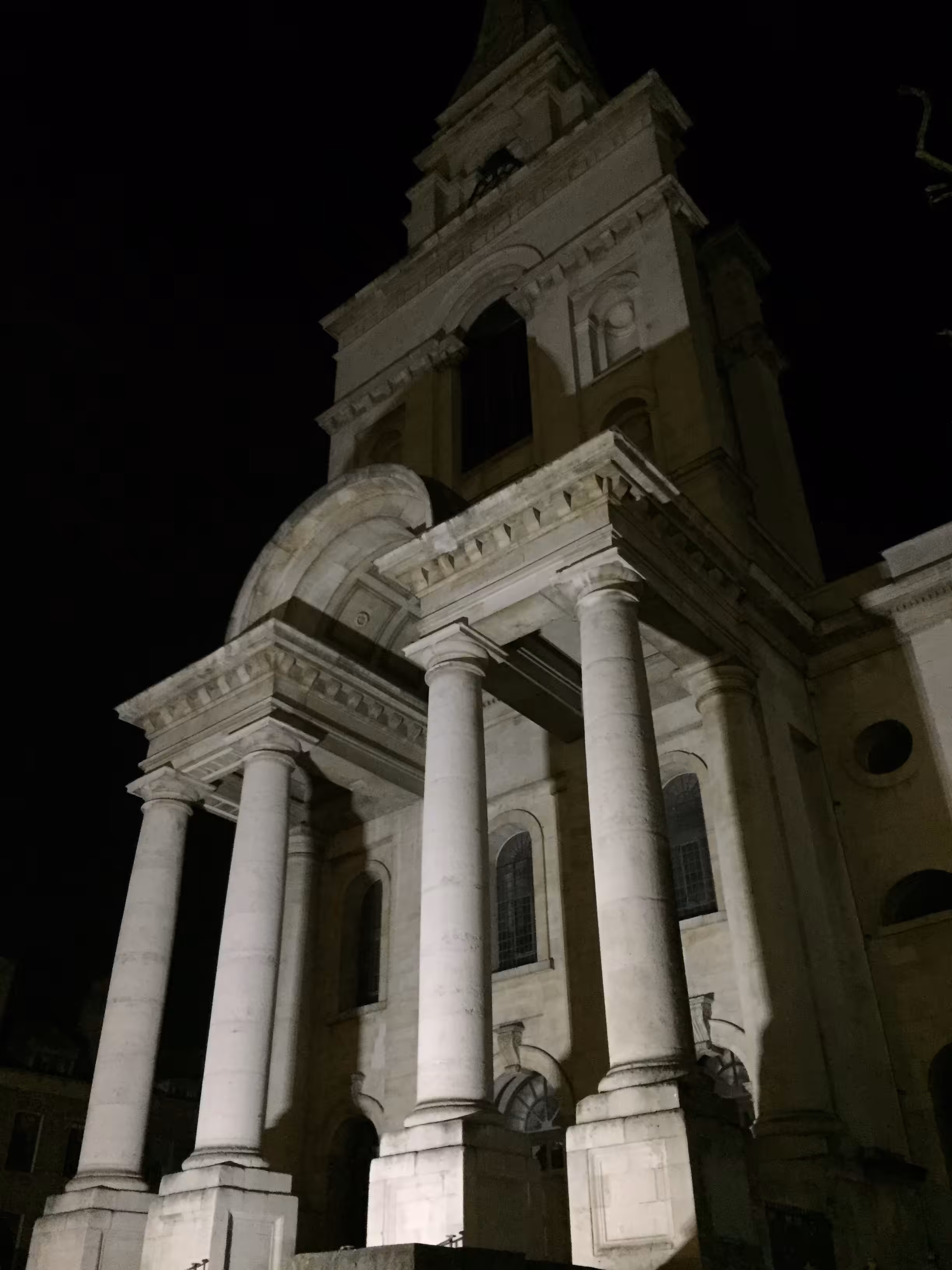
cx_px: 476
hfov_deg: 48.2
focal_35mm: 29
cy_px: 635
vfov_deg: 61.7
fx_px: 1063
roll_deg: +1.7
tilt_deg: +33.1
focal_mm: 4.15
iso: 320
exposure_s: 1/17
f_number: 2.2
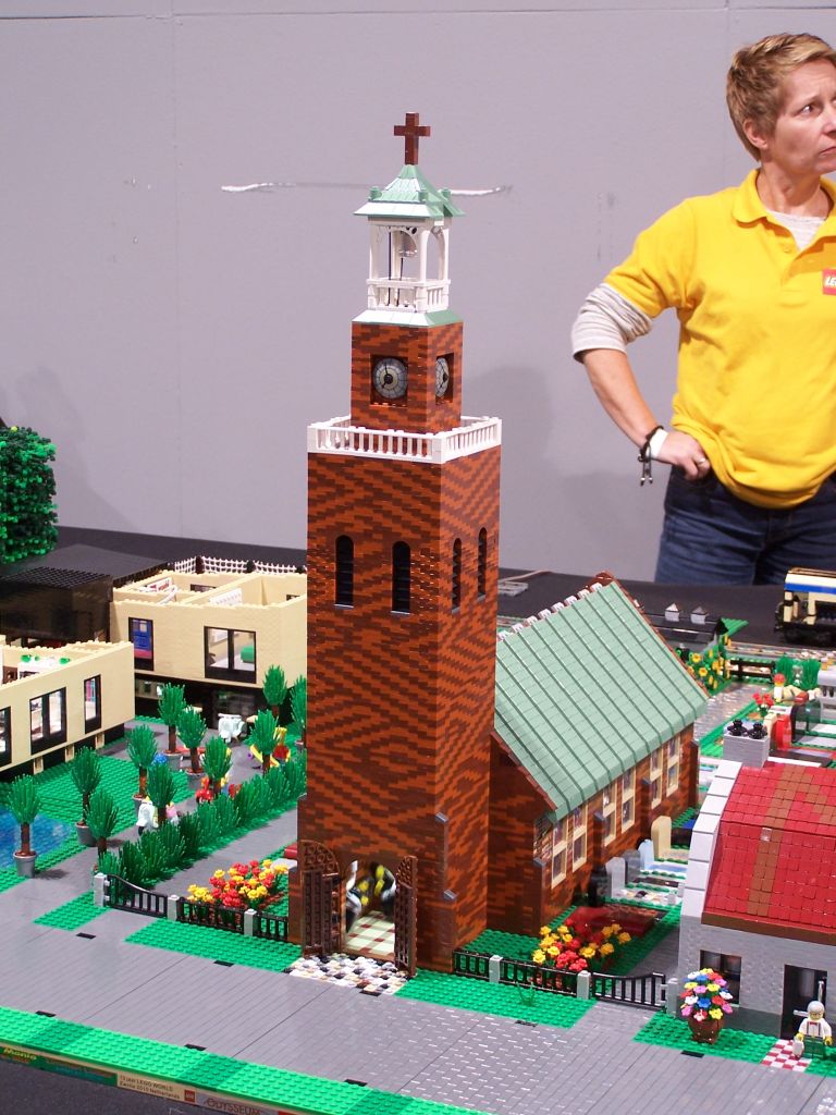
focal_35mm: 69
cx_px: 418
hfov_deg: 21.3
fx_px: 2222
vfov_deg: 28.2
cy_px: 558
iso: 80
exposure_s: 1/4
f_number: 3.2
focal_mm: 11.5
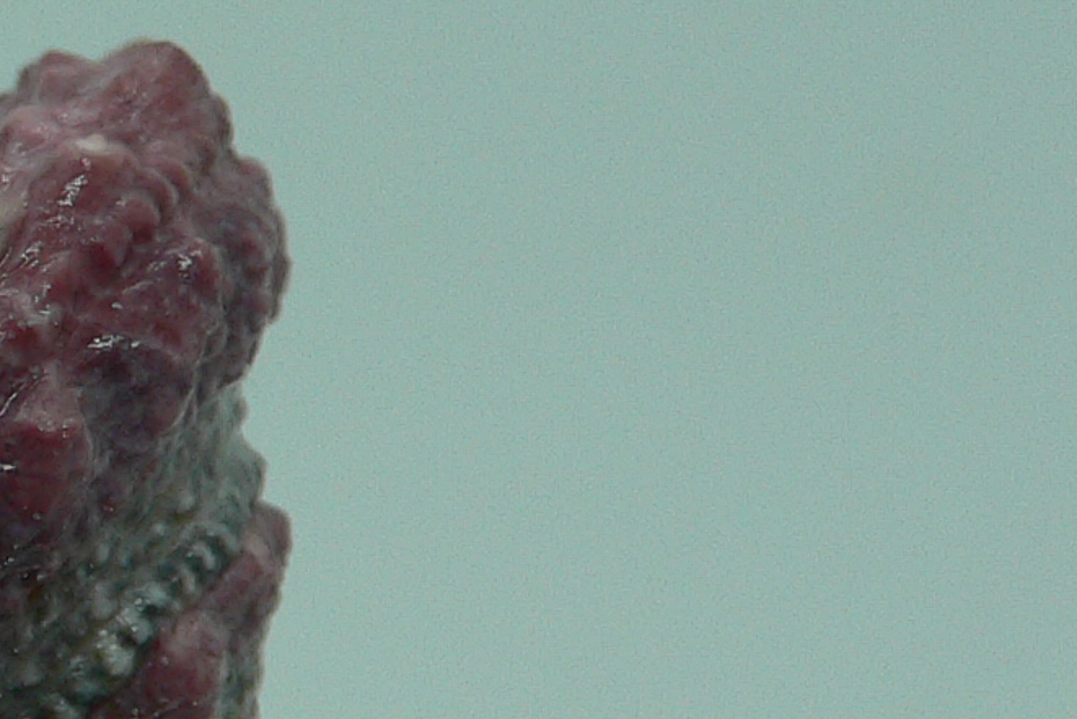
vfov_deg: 12.2
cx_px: -324
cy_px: 668
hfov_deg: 17.3
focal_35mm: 111
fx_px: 3321
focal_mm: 4.6
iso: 80
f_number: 2.8
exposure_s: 1/60
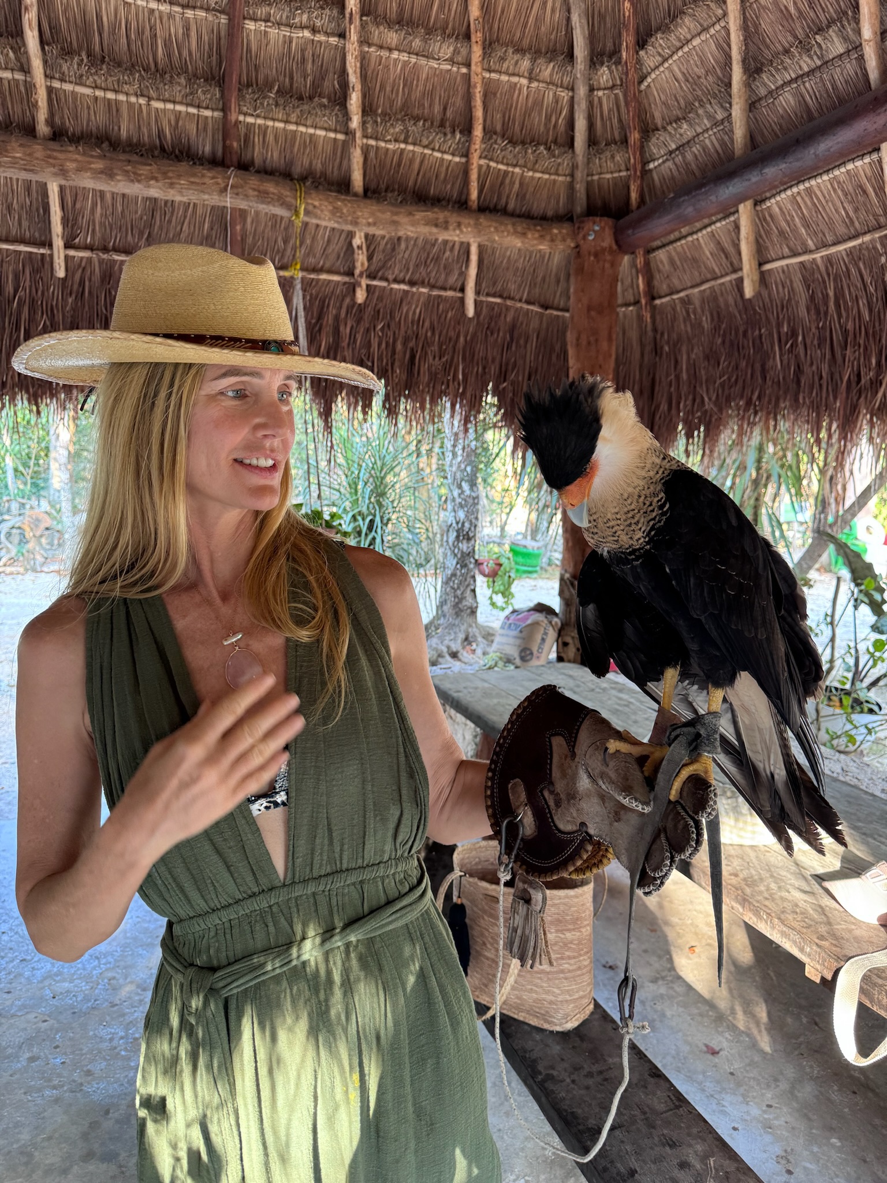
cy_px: 592
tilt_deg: -6.5
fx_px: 820
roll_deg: -0.7
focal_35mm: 24
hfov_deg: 56.8
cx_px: 444
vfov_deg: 71.6
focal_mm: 6.86
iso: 250
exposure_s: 1/60
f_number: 1.78
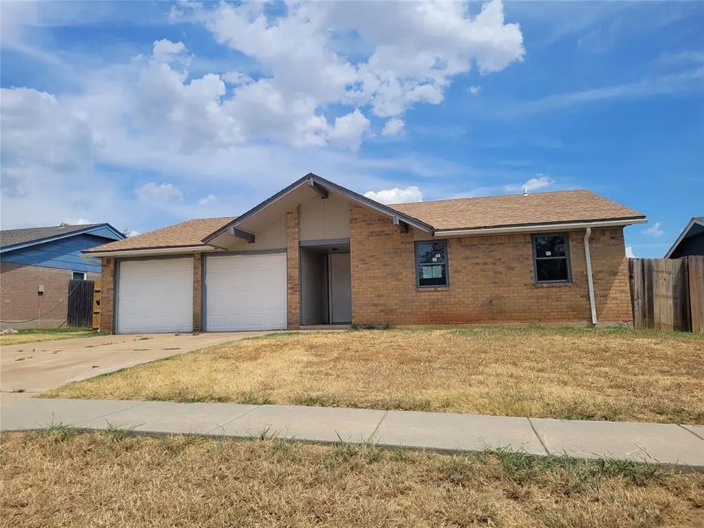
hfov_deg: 67.3
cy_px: 264
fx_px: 529
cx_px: 352
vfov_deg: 53.1
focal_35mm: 26
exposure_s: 1/3185
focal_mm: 5.4
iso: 40
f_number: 1.8
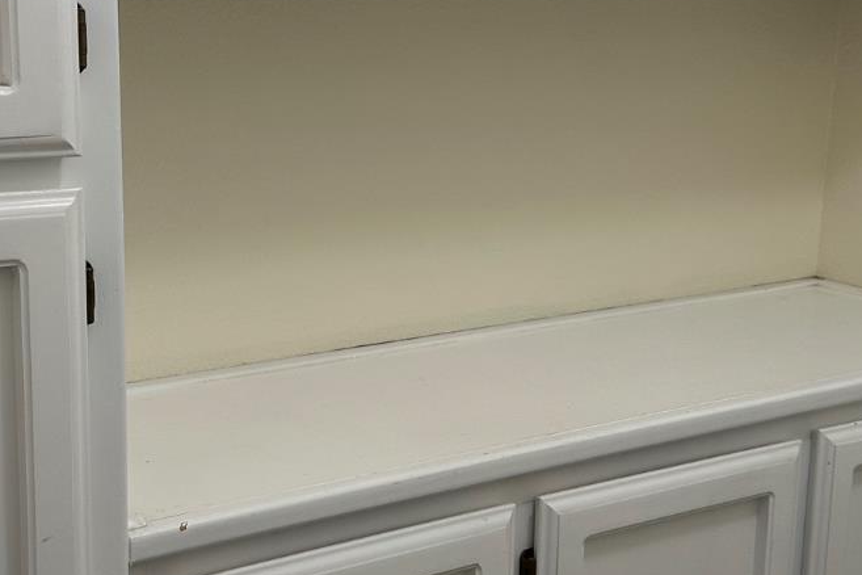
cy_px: 257
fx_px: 1365
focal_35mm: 57
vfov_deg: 23.8
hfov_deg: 35.0
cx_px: 374
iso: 125
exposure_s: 1/60
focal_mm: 6.86
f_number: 1.78
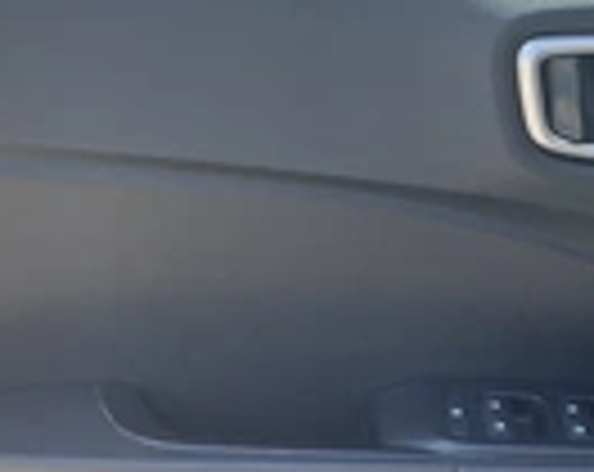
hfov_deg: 22.2
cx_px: 405
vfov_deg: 17.6
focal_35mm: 86
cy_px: 387
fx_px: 1509
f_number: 1.8
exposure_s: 1/365
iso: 25
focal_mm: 3
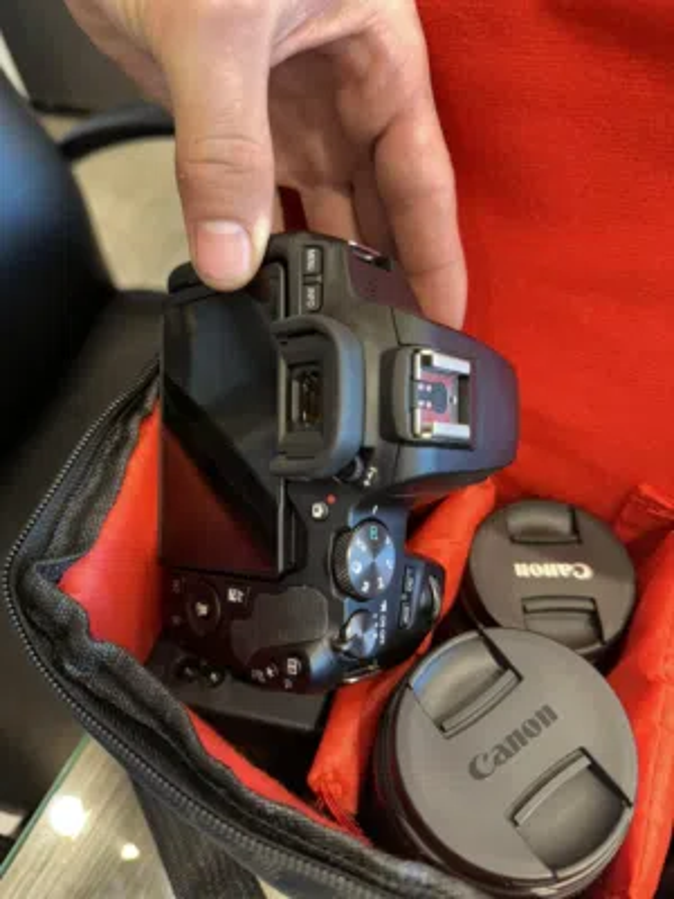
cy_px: 450
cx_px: 337
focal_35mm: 24
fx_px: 623
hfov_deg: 56.8
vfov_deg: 71.6
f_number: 1.78
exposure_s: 1/50
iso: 400
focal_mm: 6.86
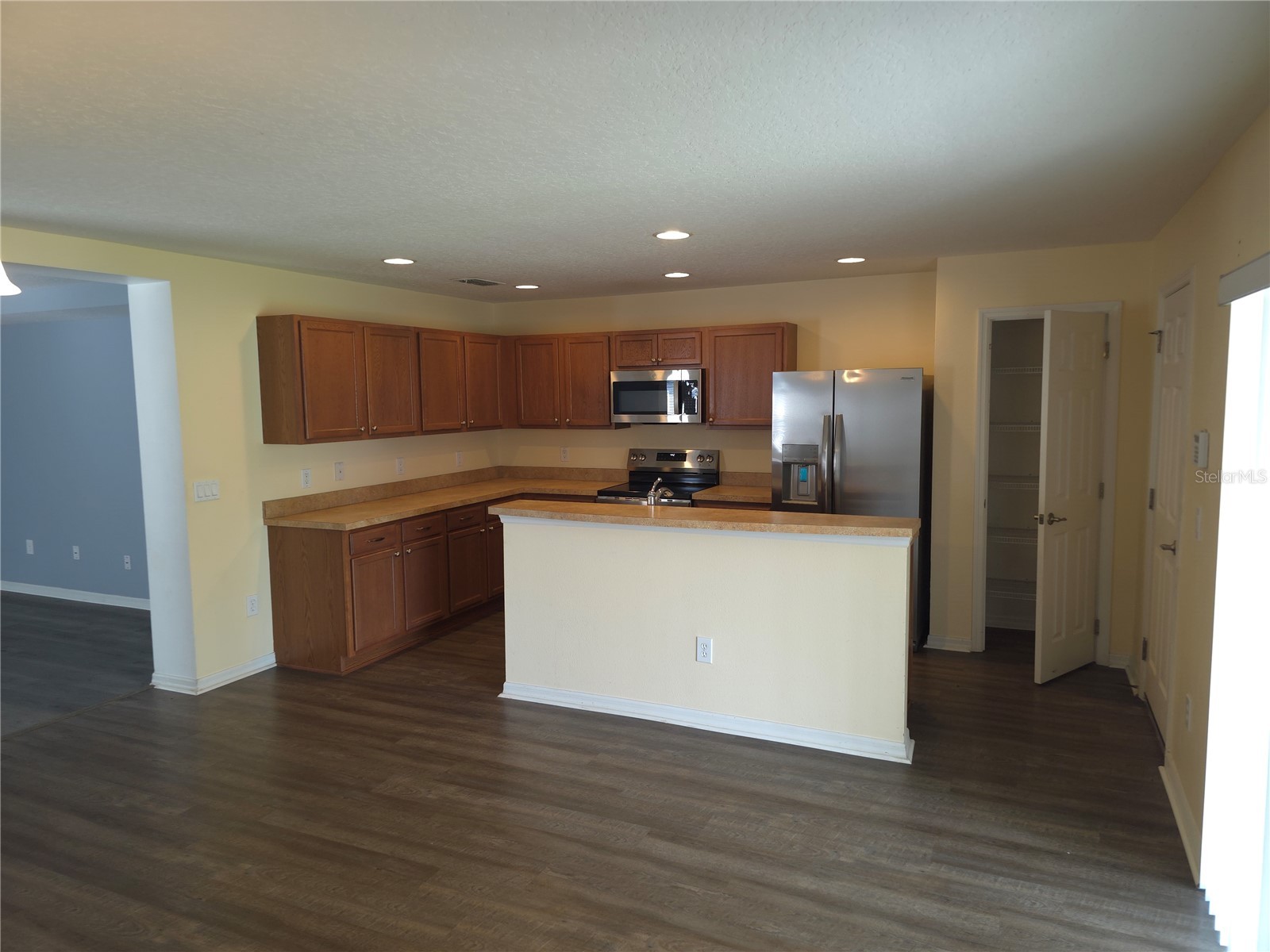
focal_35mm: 23
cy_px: 476
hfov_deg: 73.9
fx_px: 844
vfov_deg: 58.9
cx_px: 635
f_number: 1.7
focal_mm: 6.3
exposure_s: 1/60
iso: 100
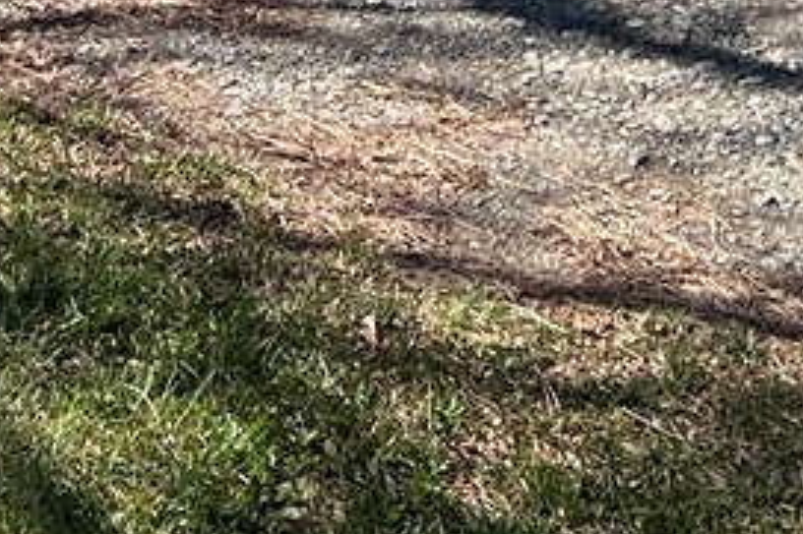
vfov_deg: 7.5
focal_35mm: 159
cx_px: 192
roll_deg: +0.8
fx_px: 3544
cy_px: -1109
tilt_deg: +0.2
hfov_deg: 12.9
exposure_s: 1/4115
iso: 50
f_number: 1.5
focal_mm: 5.7
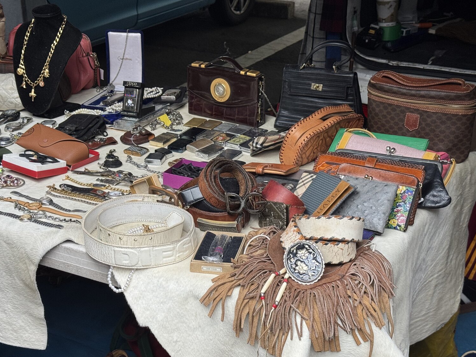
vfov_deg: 25.2
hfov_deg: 33.2
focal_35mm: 58
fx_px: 797
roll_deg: -0.2
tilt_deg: -24.1
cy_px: 201
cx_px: 230
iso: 64
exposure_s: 1/50
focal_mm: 6.76
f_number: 1.78
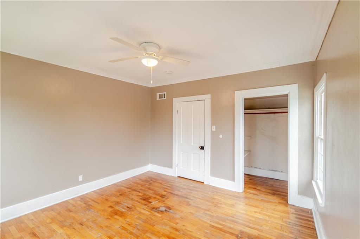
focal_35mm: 16
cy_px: 120
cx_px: 180
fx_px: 160
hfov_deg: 96.8
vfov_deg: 73.7
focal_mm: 16
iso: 320
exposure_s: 1/200
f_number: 2.8
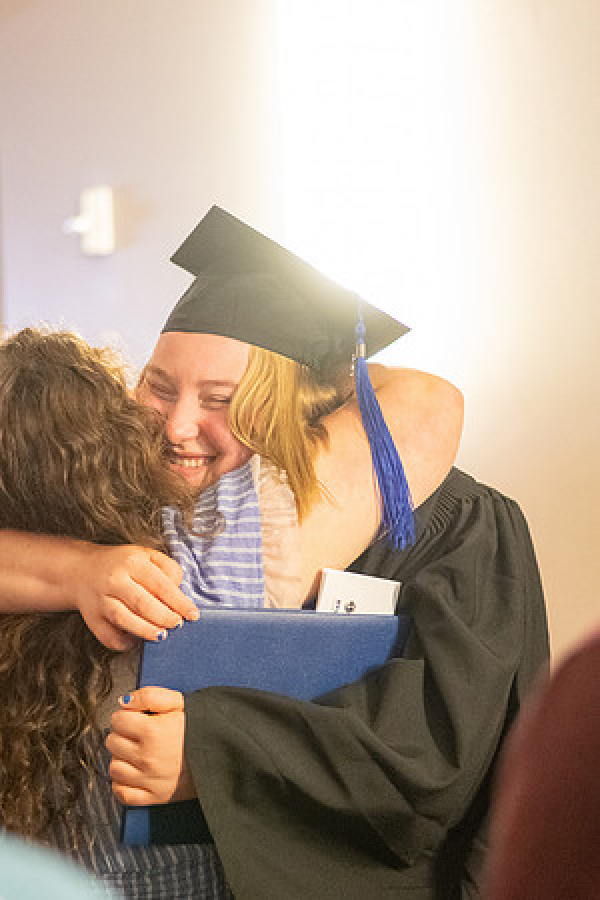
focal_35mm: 92
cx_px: 242
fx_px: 2302
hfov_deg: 14.8
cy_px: 552
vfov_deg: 22.1
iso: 4000
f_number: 1.8
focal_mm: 50
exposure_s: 1/250
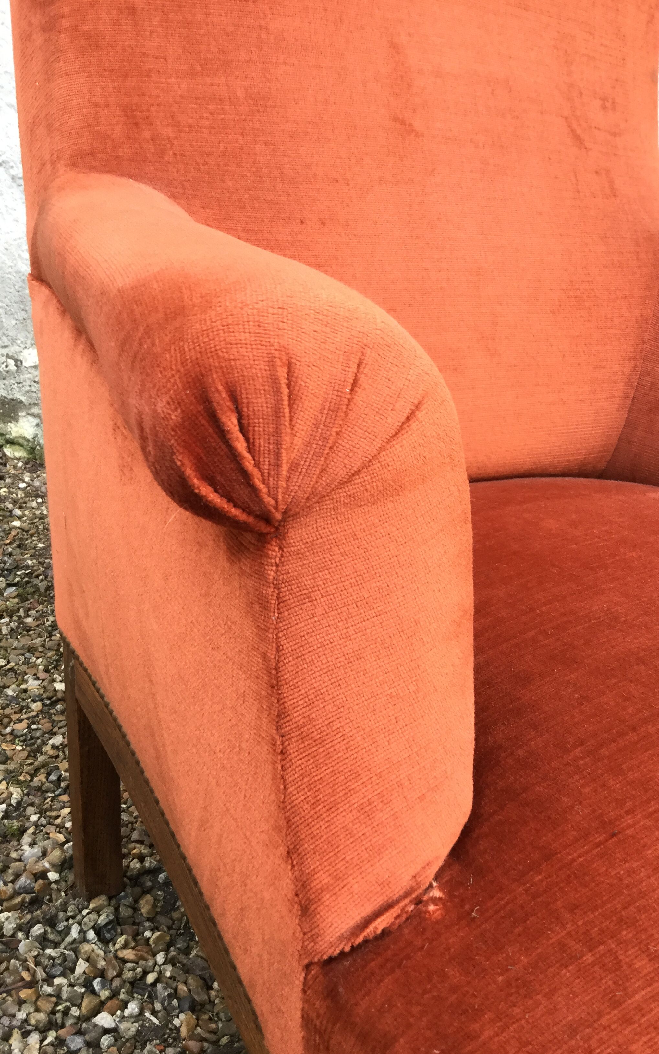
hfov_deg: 38.2
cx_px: 376
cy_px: 529
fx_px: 948
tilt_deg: -20.6
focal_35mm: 33
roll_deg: -0.8
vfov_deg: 58.1
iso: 64
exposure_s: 1/33
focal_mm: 3.3
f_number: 2.4
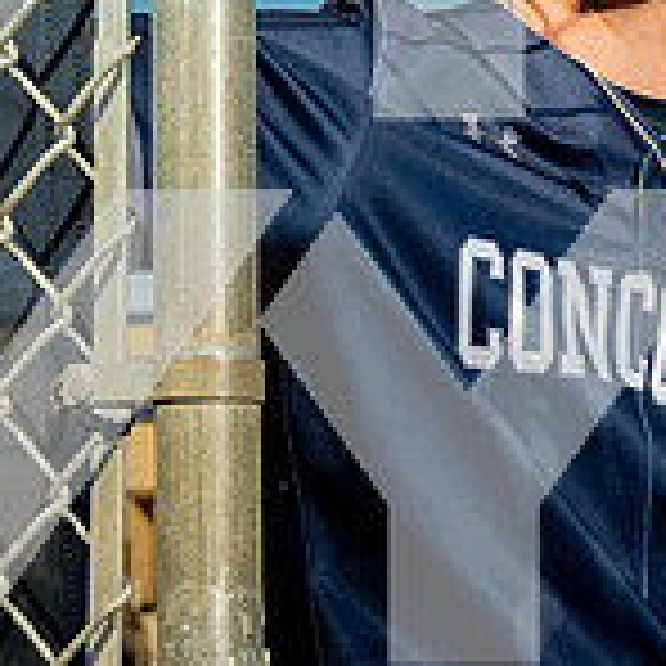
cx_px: 652
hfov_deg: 17.0
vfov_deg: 17.4
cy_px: 430
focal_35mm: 100
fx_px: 2177
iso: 100
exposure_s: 1/250
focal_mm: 30
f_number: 4.5
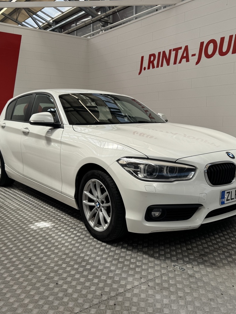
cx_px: 128
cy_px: 157
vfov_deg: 55.4
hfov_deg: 42.9
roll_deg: +0.5
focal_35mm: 33
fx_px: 300
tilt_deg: -7.6
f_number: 1.78
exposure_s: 1/2959
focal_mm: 6.76
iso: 80
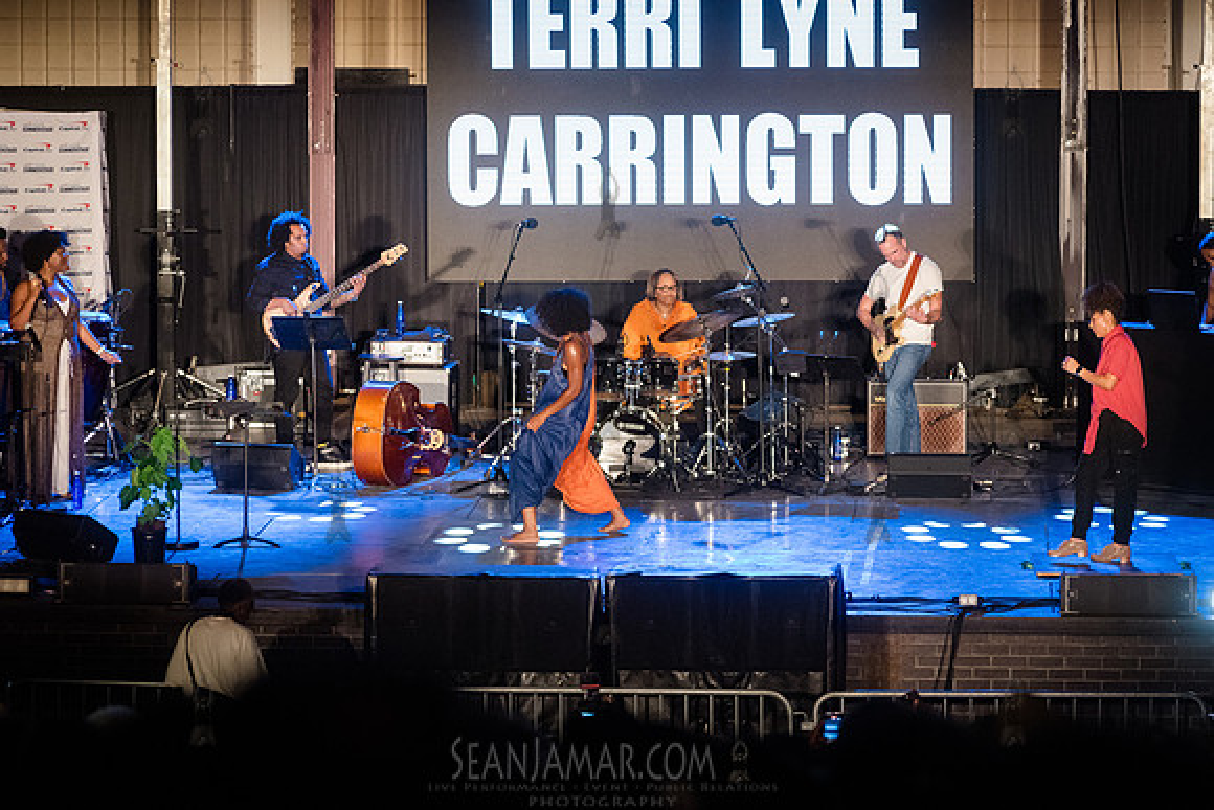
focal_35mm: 156
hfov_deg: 13.2
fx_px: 5266
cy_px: 405
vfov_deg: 8.8
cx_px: 607
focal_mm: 155
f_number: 4.5
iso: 6400
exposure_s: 1/800
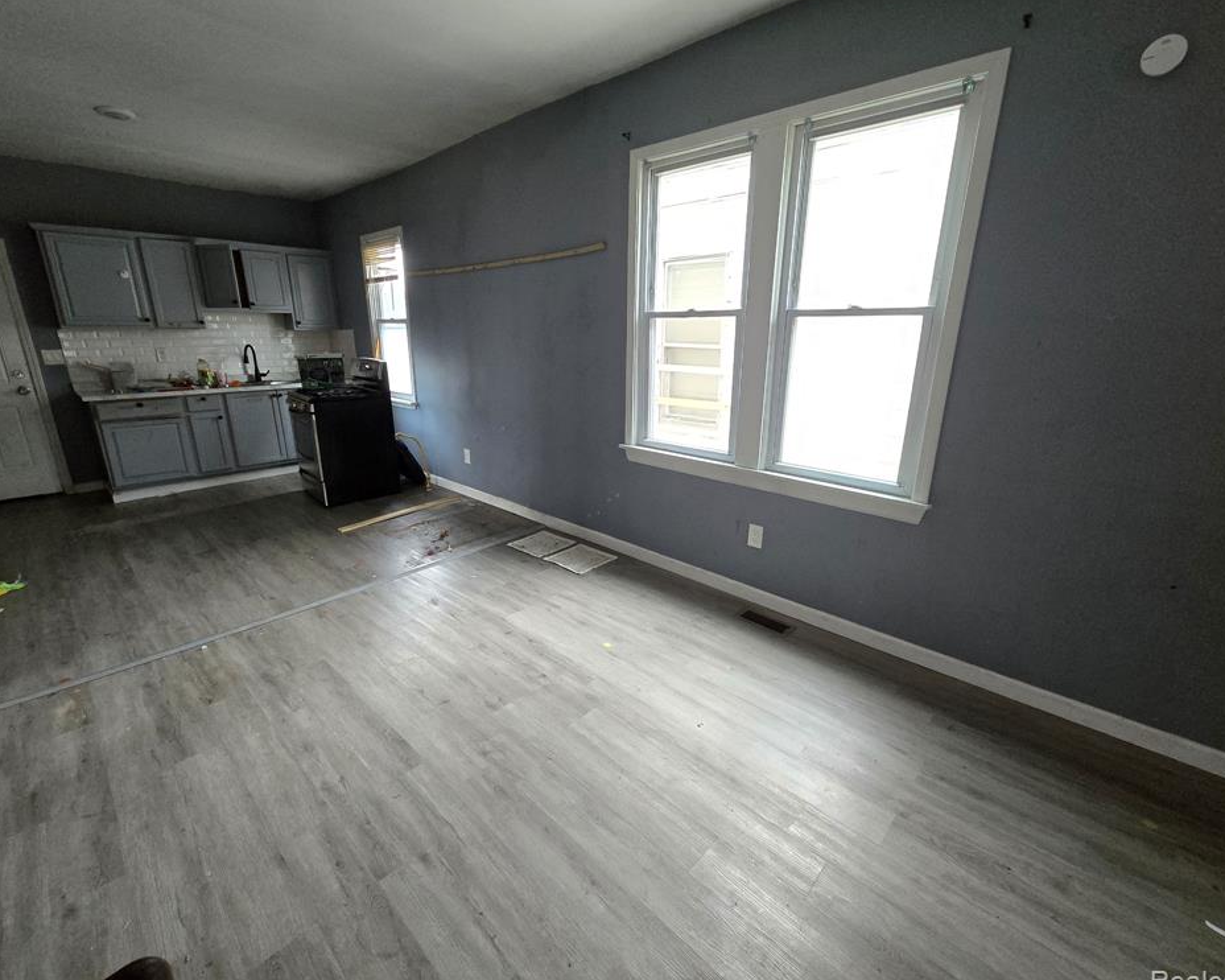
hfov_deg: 100.7
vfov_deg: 88.0
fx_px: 507
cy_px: 495
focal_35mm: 14
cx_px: 609
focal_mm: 2.2
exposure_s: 1/60
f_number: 2.2
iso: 1000
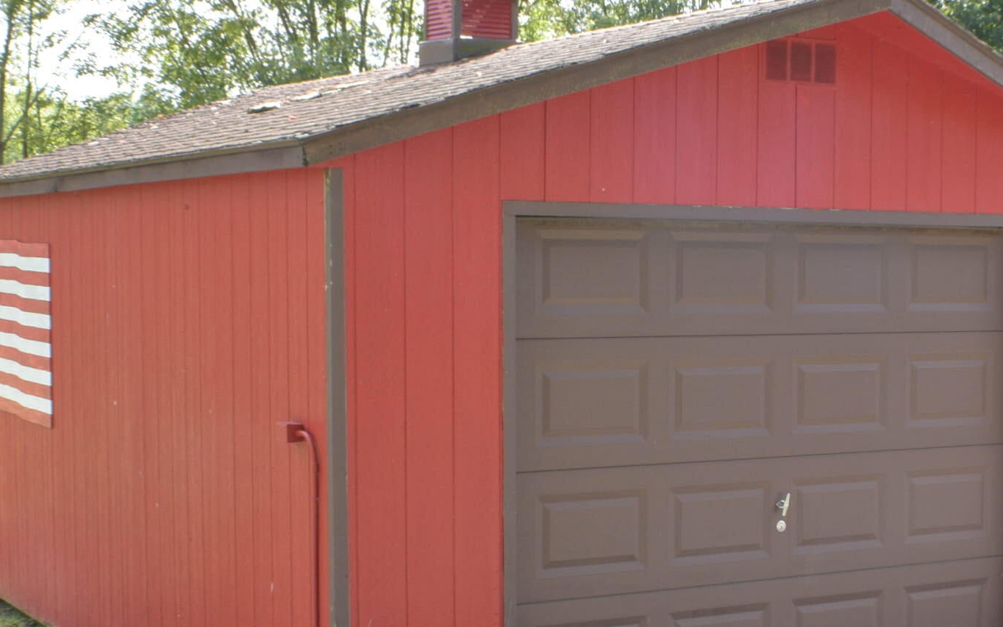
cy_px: 372
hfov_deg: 21.9
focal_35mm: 94
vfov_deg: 13.9
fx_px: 2569
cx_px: 739
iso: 450
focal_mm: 28
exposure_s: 1/50
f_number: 16
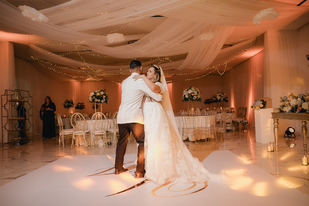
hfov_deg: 65.5
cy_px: 103
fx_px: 240
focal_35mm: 28
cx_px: 154
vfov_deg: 46.4
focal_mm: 28
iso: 800
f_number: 2.8
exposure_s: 1/250
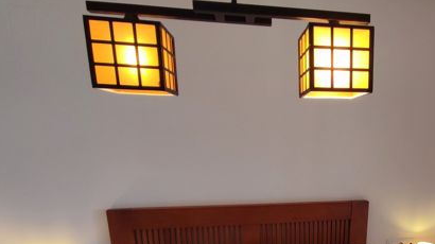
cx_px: 321
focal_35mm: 30
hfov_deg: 61.1
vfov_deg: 36.2
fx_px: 346
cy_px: 224
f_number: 2.2
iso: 83
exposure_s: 1/100
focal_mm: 1.65
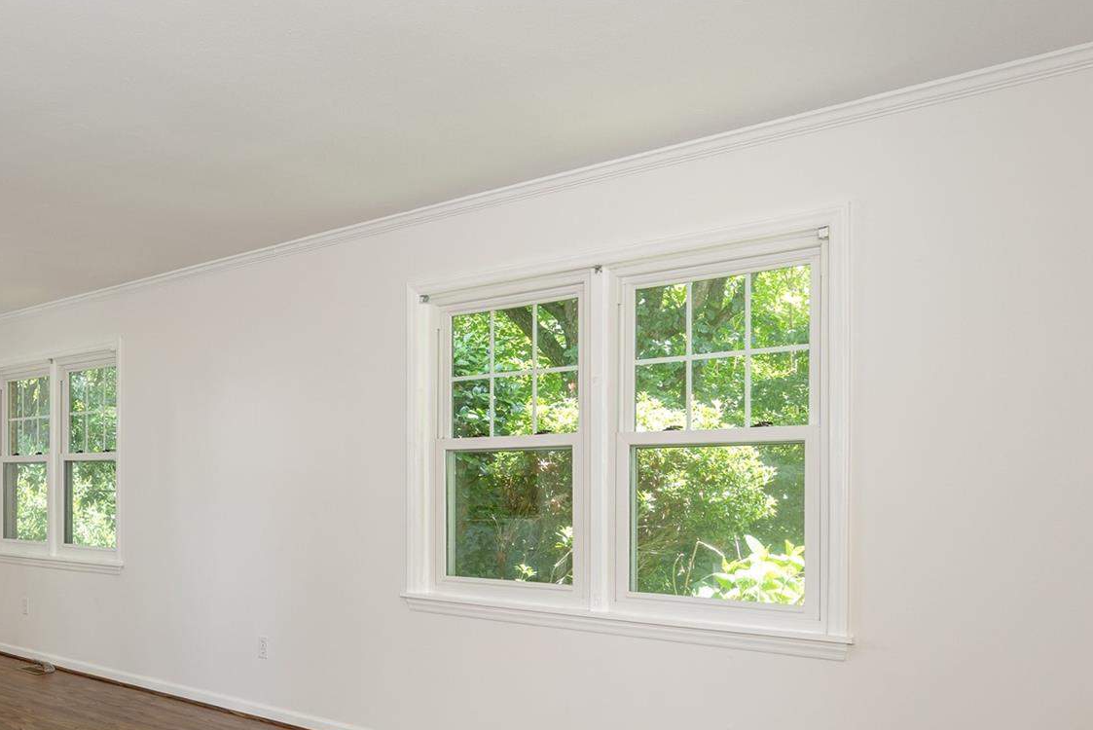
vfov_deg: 41.5
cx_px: 135
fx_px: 942
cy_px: 516
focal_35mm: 31
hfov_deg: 53.7
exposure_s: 1/30
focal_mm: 17
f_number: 7.1
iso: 320
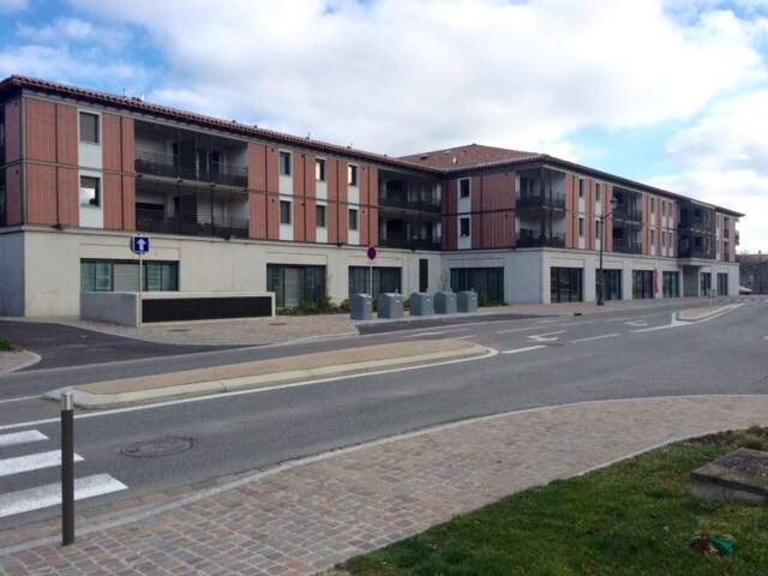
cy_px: 288
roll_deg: +0.8
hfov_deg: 61.7
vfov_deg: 48.2
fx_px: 643
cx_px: 384
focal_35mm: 29
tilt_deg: -0.7
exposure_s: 1/1282
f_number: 2.2
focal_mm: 4.15
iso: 32
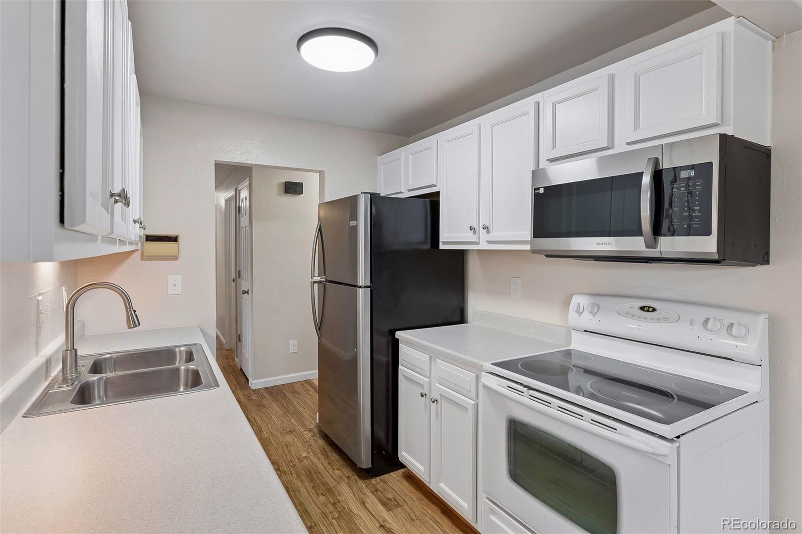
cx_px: 401
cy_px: 267
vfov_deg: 64.5
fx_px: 423
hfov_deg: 86.9
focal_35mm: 19
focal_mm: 19
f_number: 9
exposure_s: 1/13
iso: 400
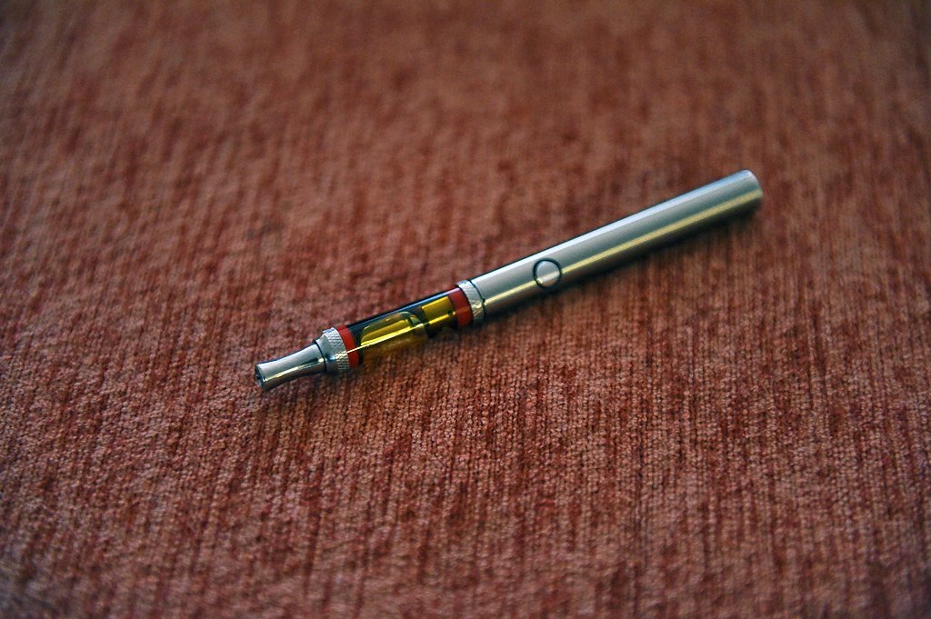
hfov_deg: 28.9
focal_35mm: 70
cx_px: 466
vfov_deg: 19.4
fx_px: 1809
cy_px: 310
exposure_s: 1/250
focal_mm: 70
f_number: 2.8
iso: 10000
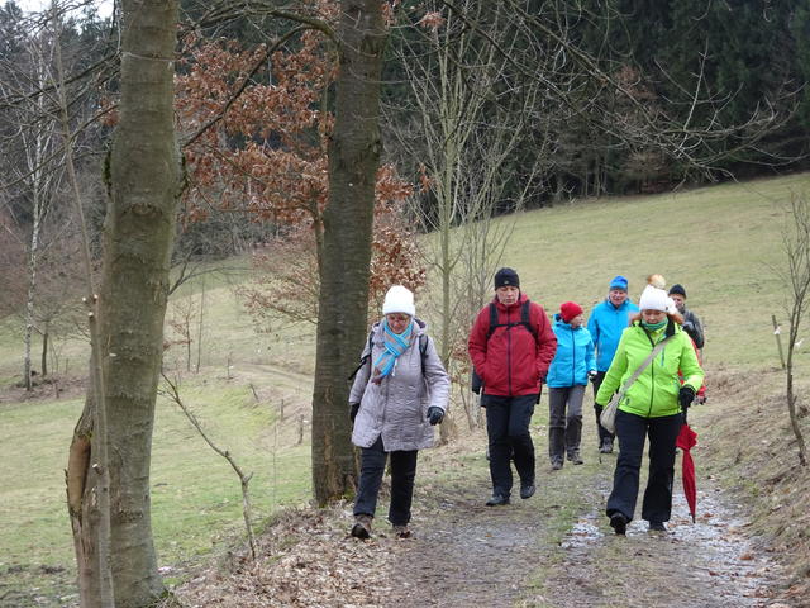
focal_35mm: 112
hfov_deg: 17.6
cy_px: 304
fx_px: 2621
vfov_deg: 13.2
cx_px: 405
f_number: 5.6
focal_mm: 19.1
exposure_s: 1/125
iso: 160
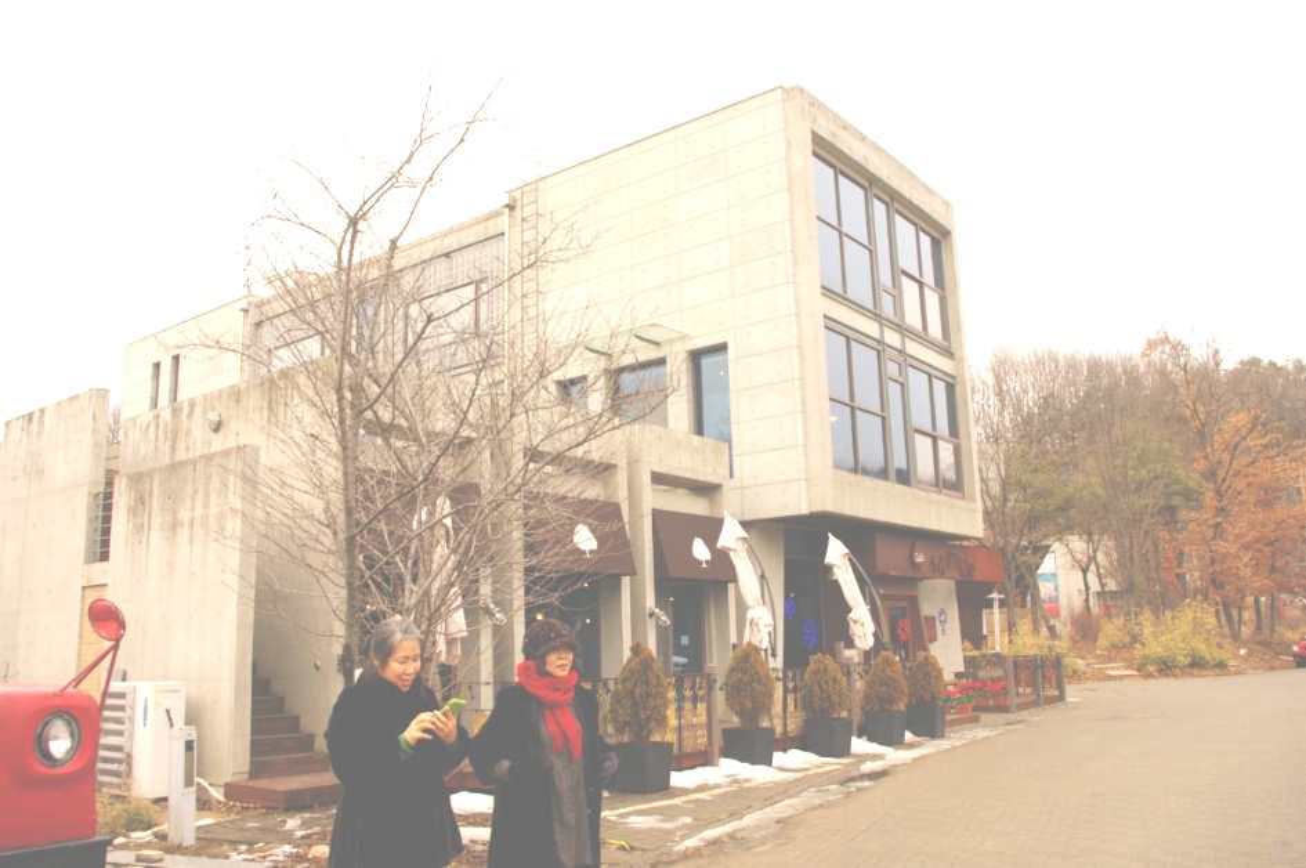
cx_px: 653
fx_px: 1087
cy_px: 434
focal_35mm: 30
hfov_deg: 62.0
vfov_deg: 43.5
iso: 200
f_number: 8
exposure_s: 1/180
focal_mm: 20
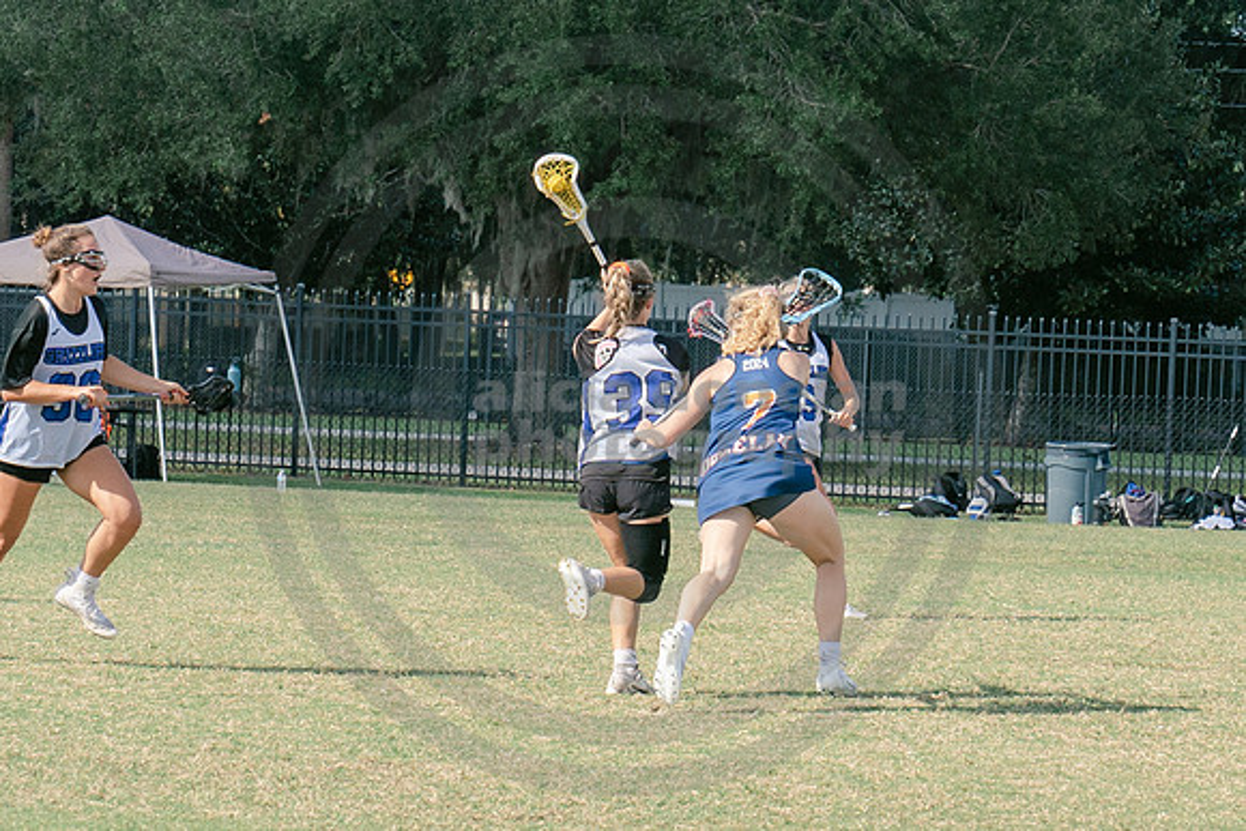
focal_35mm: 222
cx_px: 693
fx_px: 7683
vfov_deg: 6.2
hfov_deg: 9.3
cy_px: 426
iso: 250
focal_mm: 70
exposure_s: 1/800
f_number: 5.6
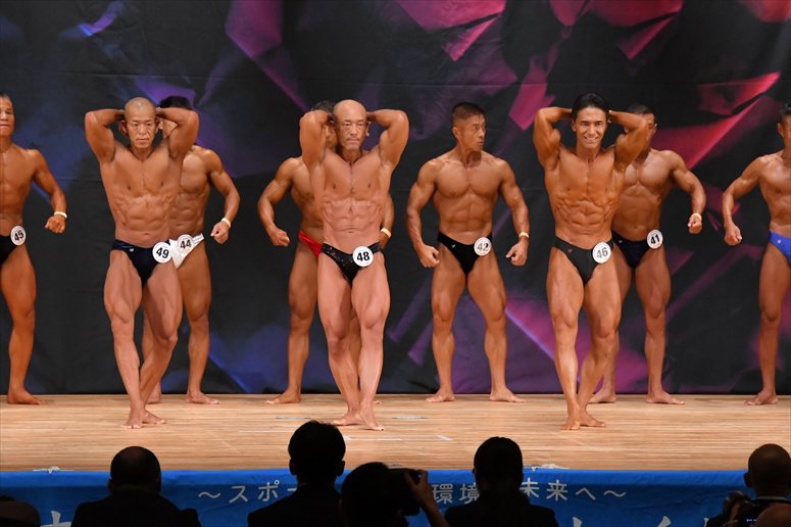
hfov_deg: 9.5
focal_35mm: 217
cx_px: 396
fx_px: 4766
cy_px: 264
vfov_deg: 6.3
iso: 5000
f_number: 5.6
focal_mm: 145
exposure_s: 1/400
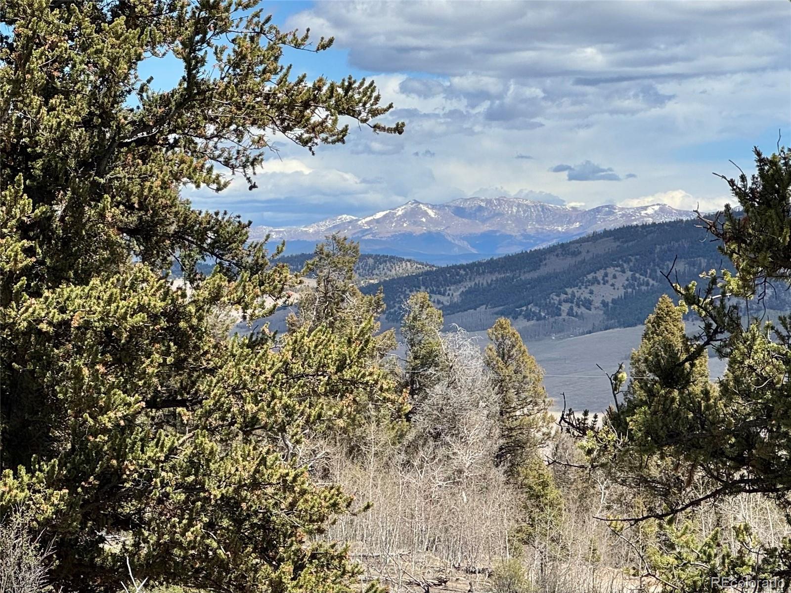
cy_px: 296
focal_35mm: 77
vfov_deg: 19.1
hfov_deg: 25.3
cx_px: 396
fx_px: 1760
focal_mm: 9
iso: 25
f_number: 2.8
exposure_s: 1/1119
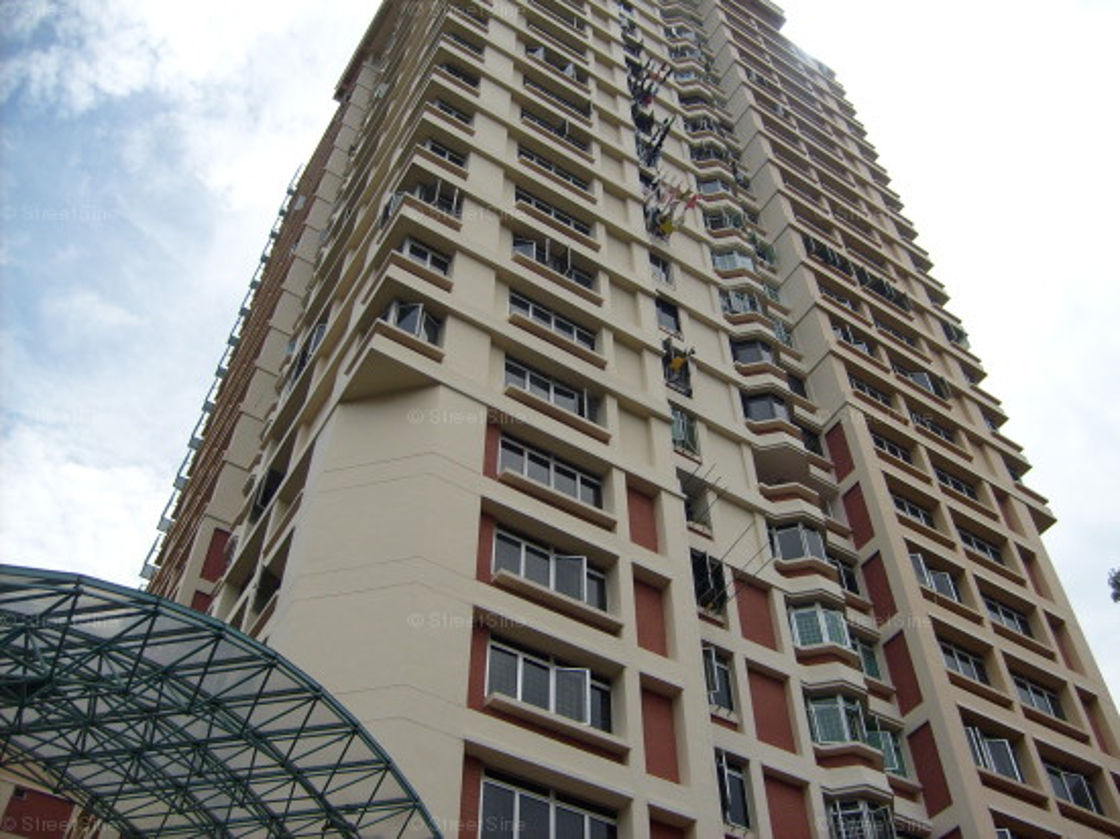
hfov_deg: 52.6
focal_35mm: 35
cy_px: 420
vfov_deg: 40.7
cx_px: 560
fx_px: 1132
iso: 80
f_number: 7.1
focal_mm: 5.8
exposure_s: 1/350
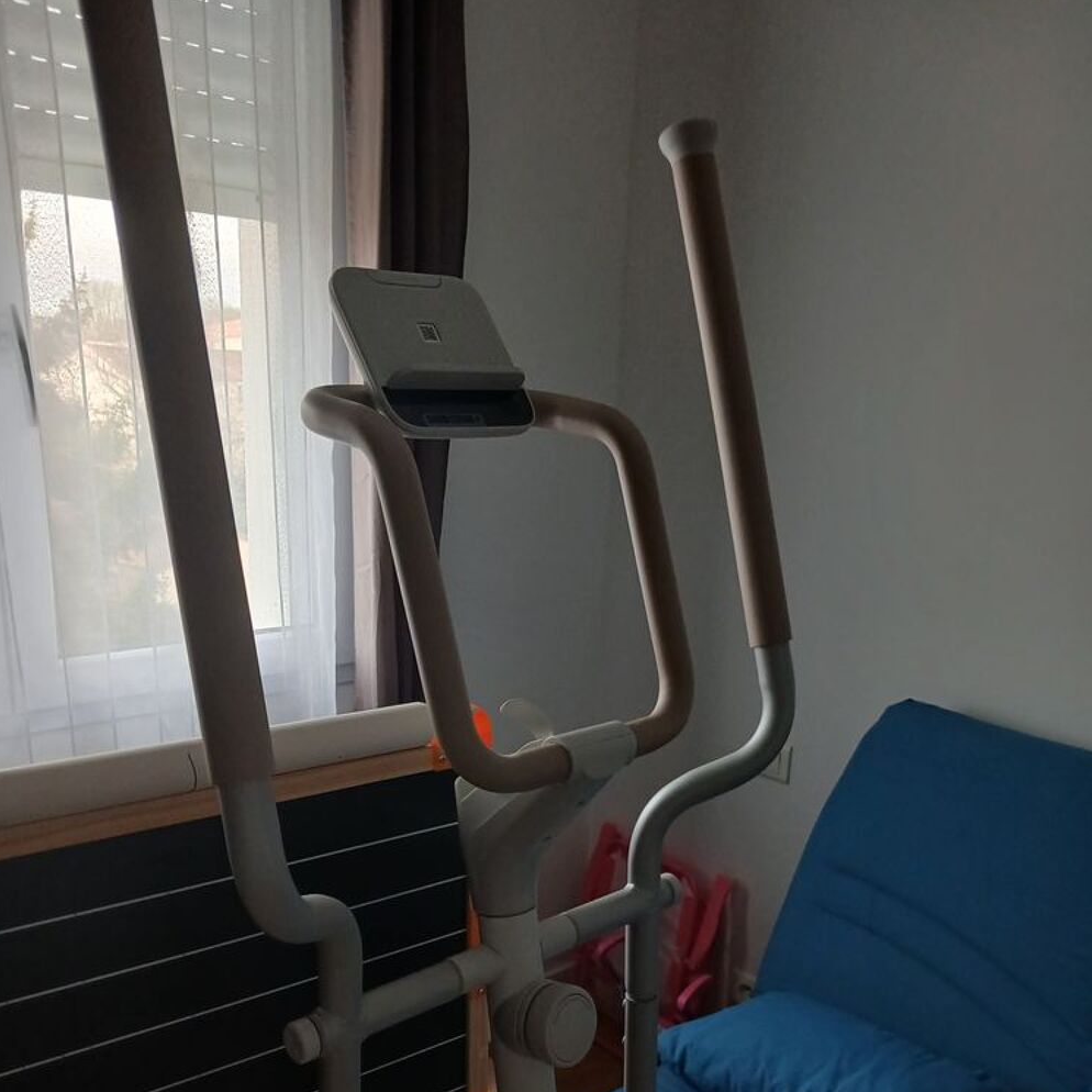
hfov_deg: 51.1
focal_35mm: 32
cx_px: 544
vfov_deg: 50.5
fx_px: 1142
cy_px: 690
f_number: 1.8
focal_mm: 3.98
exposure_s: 1/50
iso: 250
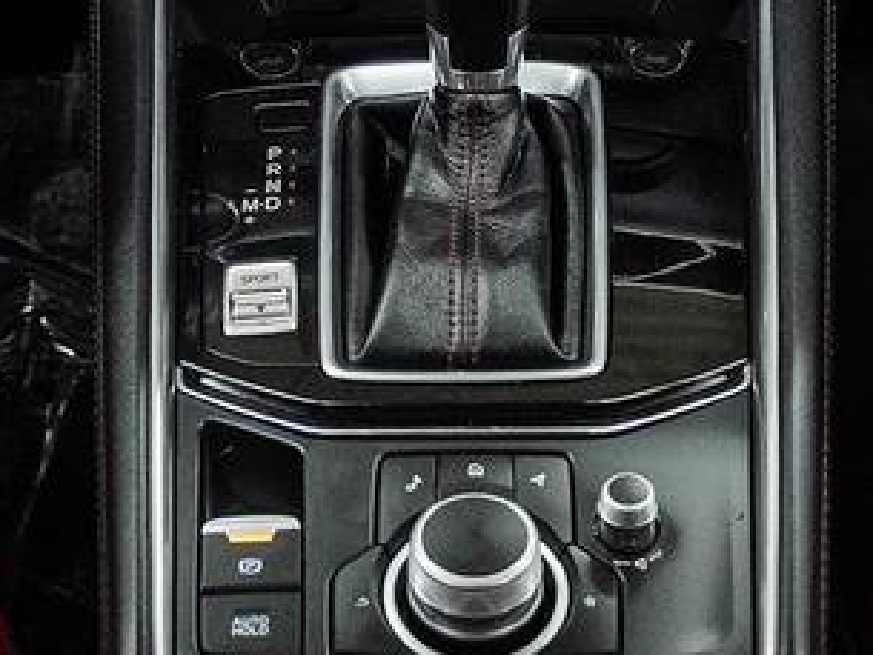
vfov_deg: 12.7
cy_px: -420
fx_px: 2750
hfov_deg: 18.0
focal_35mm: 109
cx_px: 381
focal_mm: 24
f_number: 4.5
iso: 2000
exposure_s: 1/50
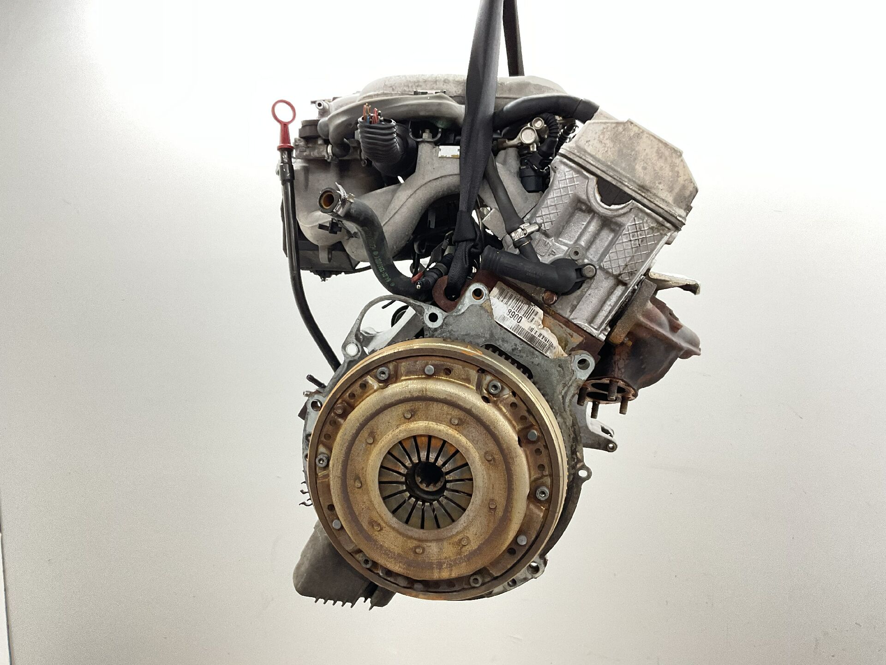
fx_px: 742
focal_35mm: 29
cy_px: 332
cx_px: 443
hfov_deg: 61.7
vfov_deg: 48.2
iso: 100
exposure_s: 1/50
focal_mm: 3
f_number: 1.8
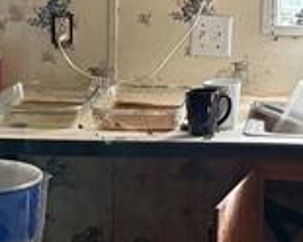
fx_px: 1390
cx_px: 278
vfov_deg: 9.9
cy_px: 55
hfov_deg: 12.3
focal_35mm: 155
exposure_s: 1/60
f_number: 1.78
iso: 800
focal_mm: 6.76
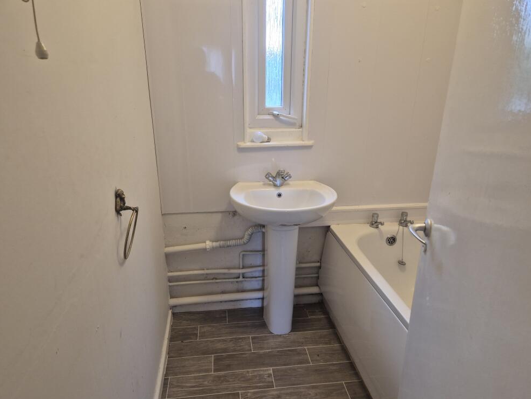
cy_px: 205
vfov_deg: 56.8
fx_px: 368
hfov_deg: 71.6
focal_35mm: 24
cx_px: 259
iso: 250
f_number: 1.8
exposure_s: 1/100
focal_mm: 5.4
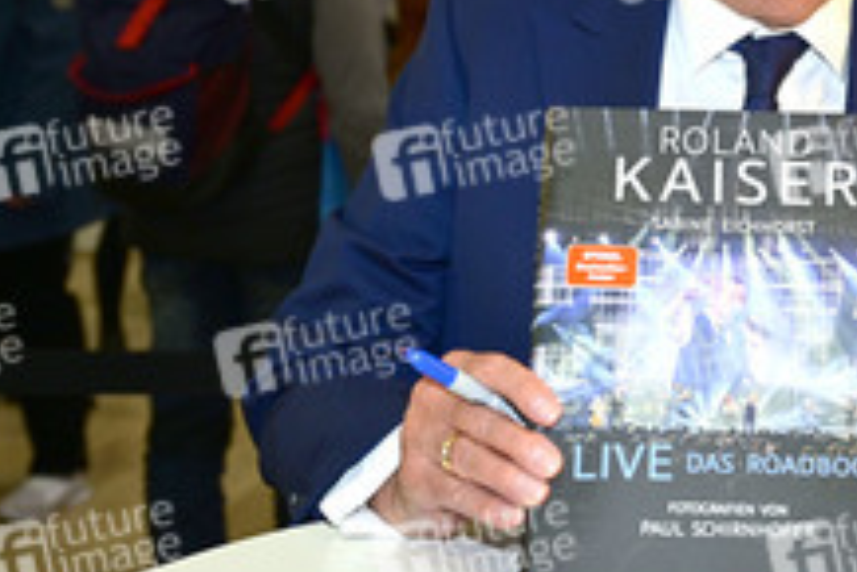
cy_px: 55
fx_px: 1882
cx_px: 764
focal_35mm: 79
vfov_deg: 17.1
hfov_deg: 24.9
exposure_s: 1/200
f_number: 4.5
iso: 500
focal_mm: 38
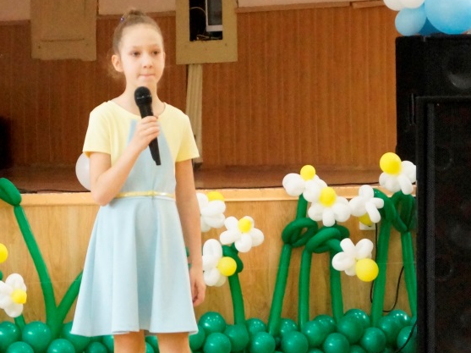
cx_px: 175
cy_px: 245
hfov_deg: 13.5
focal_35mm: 146
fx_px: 1984
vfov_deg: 10.1
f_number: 5.6
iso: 3200
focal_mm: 55
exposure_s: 1/100
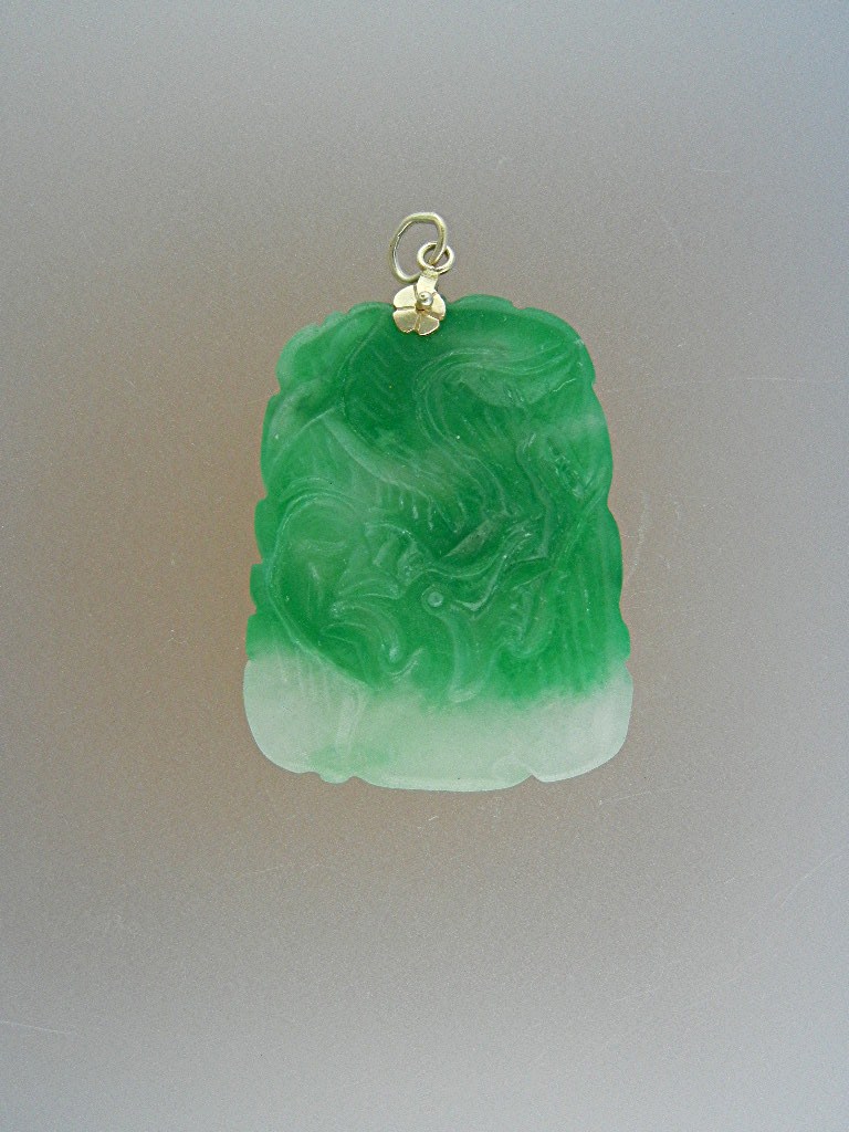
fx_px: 1275
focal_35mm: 39
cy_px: 566
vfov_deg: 47.9
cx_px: 424
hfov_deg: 36.8
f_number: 3.7
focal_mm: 7.1
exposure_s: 1/23.7
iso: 400
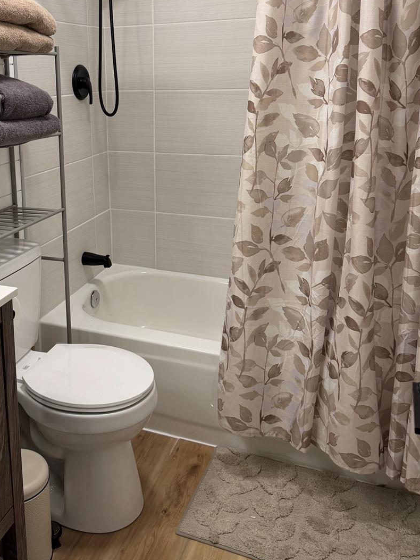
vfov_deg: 51.5
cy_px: 180
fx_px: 566
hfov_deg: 39.9
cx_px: 120
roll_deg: +1.0
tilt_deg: -10.1
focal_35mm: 35
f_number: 1.78
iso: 160
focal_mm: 6.76
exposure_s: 1/120
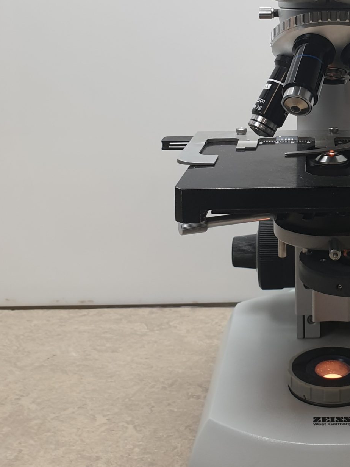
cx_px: 331
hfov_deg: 25.9
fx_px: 728
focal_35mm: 54
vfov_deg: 34.2
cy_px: 78
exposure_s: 1/50
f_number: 2.4
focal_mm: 4.3
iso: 80
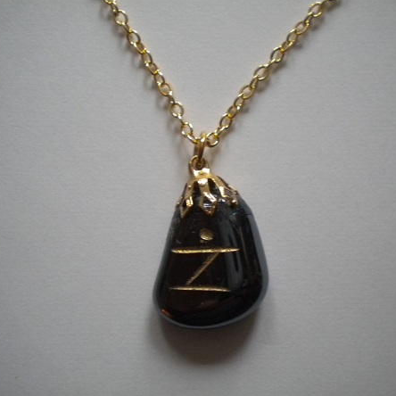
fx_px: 634
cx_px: 211
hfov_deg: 34.7
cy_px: 198
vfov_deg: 34.7
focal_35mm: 49
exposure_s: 1/27
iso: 400
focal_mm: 7.4
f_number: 3.5
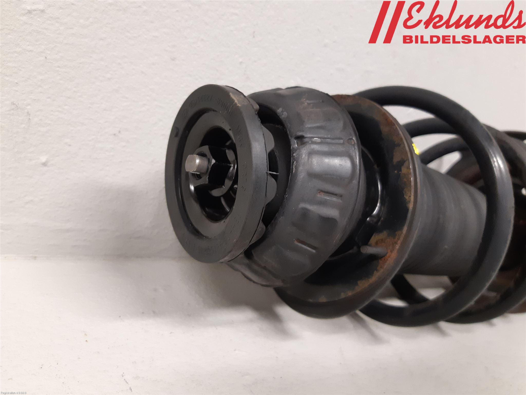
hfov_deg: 67.3
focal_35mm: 26
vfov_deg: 53.1
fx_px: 395
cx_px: 263
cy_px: 198
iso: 250
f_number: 1.7
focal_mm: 3.93
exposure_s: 1/33
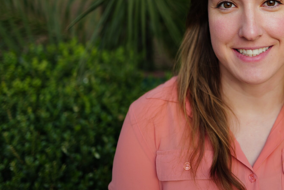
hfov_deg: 35.4
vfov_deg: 24.3
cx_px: 238
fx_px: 426
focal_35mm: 54
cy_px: 14
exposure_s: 1/250
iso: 100
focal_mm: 28
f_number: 1.7
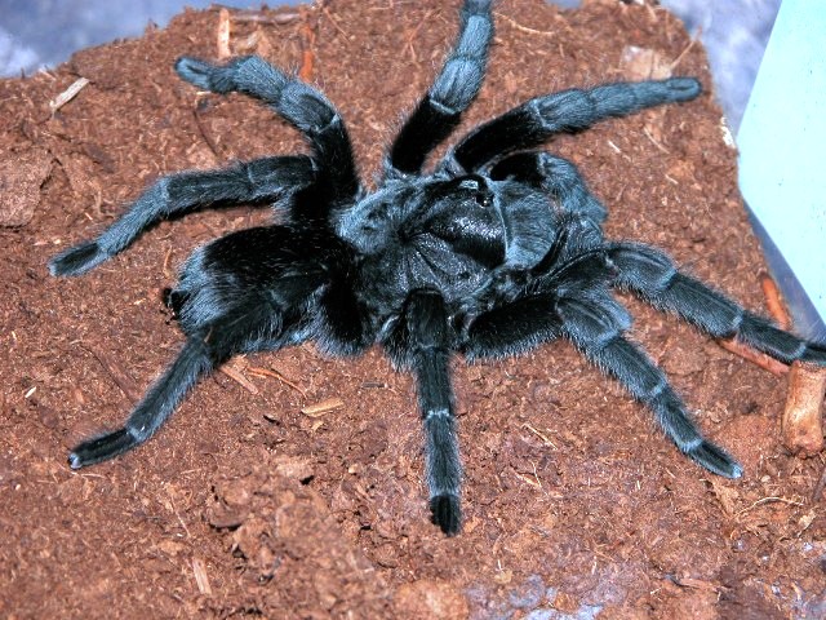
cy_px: 310
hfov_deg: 11.2
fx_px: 4200
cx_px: 413
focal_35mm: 176
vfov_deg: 8.4
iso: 100
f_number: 4
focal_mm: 44.7
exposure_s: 1/125
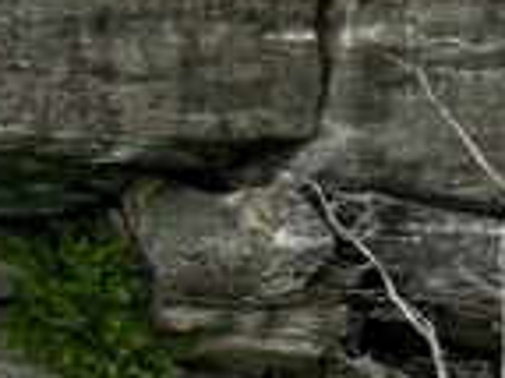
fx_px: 2507
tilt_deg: -12.5
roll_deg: +0.6
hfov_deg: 9.7
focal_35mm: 172
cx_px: -840
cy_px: -272
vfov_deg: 8.3
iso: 80
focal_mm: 6.86
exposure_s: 1/9709
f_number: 1.78
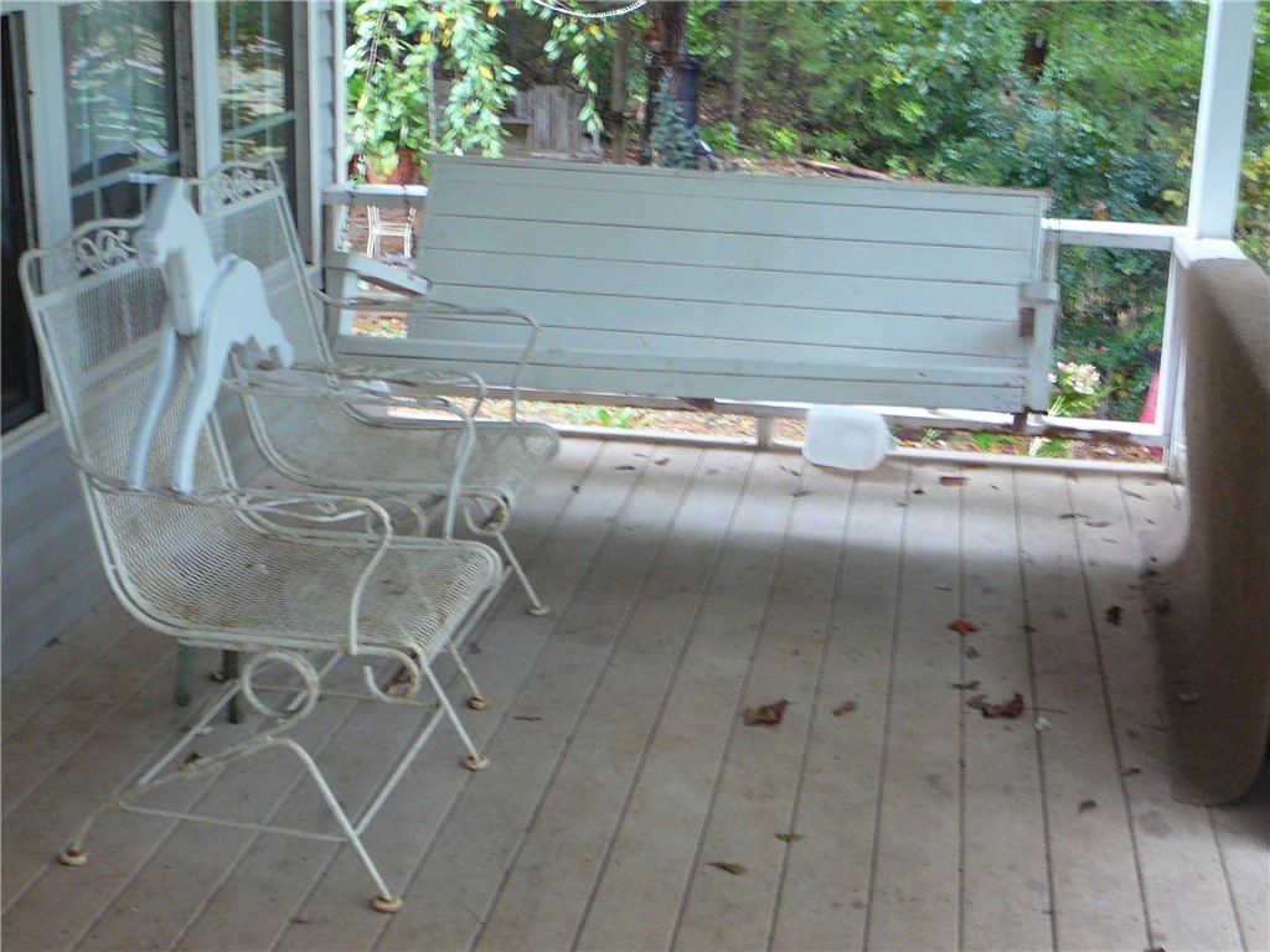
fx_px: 1908
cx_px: 635
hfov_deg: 36.8
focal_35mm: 52
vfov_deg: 28.0
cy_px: 476
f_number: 3.4
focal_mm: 7.8
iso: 200
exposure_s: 1/8
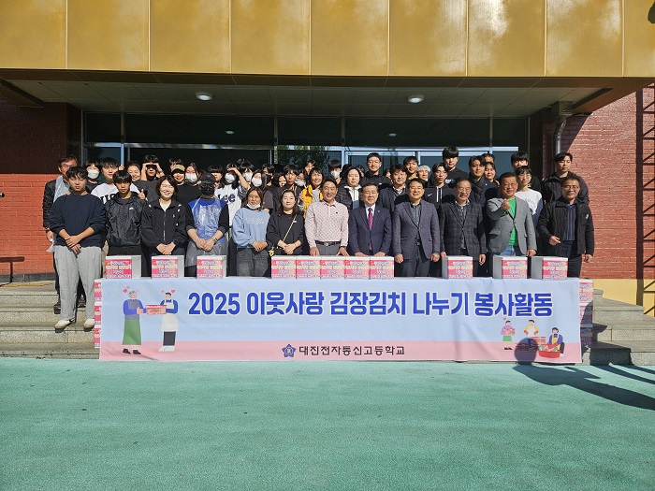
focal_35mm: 23
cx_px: 328
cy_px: 246
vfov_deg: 58.9
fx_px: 435
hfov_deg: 73.9
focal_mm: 5.4
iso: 25
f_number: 1.8
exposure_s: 1/4142
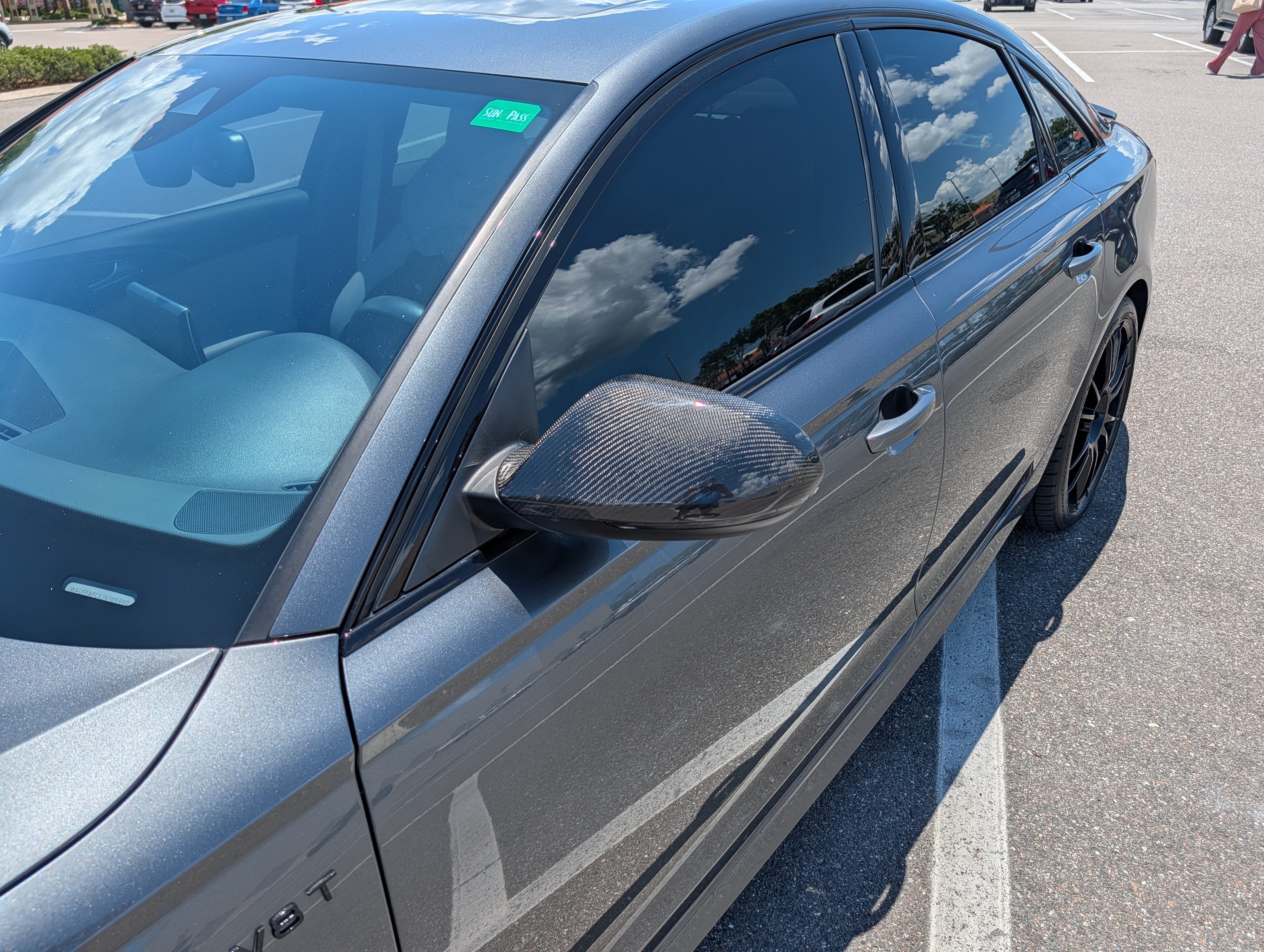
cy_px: 476
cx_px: 632
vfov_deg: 56.9
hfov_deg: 71.5
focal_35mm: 24
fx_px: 878
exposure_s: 1/9901
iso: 18
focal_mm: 6.9
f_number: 1.68
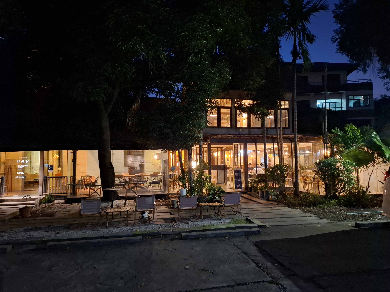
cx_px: 195
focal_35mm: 23
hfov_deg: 73.9
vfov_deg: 58.9
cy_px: 146
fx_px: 259
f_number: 1.8
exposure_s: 1/17
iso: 1250
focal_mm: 5.54
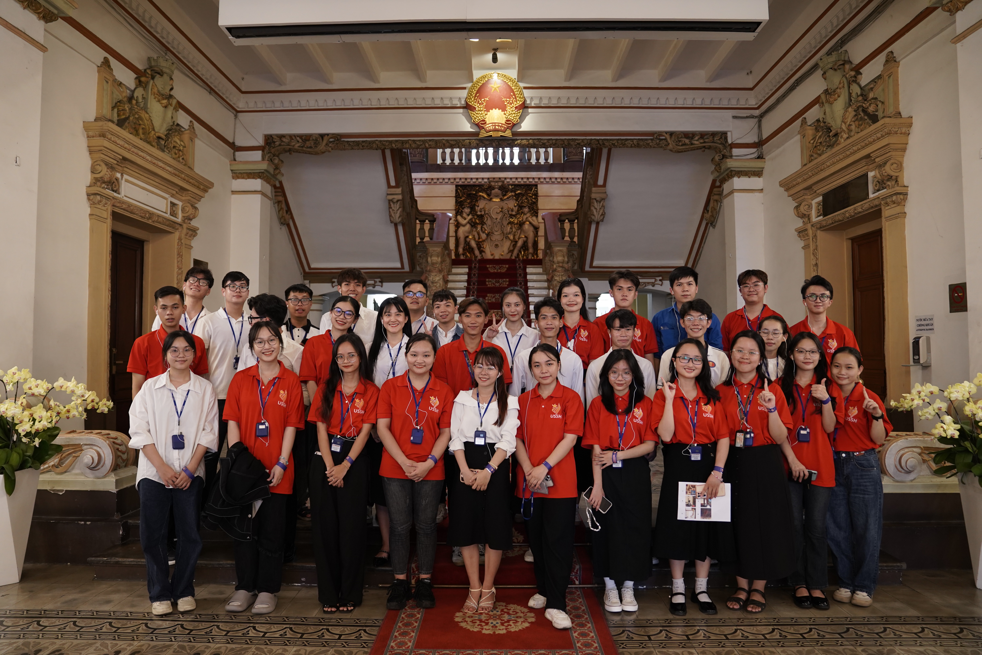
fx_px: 655
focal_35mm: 24
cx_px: 491
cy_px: 328
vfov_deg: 53.1
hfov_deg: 73.7
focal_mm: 24
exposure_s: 1/100
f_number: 2.8
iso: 1250
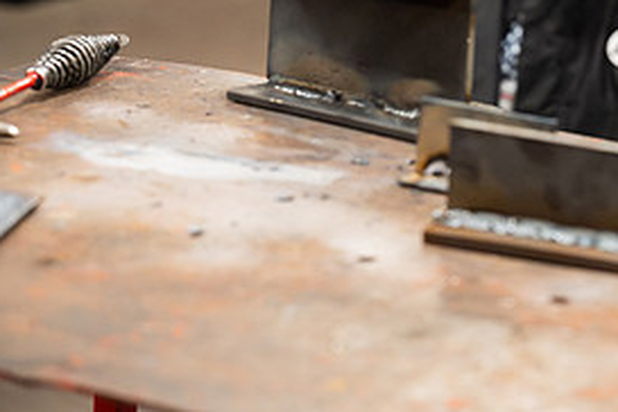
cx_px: 609
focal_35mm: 185
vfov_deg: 7.4
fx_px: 3176
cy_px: -17
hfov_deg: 11.0
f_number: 3.5
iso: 2000
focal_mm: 87
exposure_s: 1/500
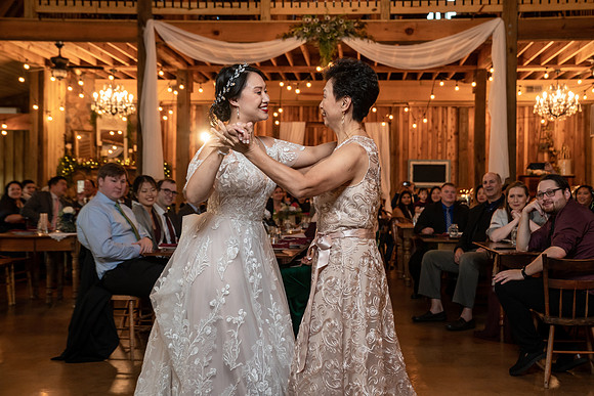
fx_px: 739
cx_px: 319
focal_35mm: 45
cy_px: 192
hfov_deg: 43.8
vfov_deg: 30.0
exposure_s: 1/100
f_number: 4
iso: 2000
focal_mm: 41
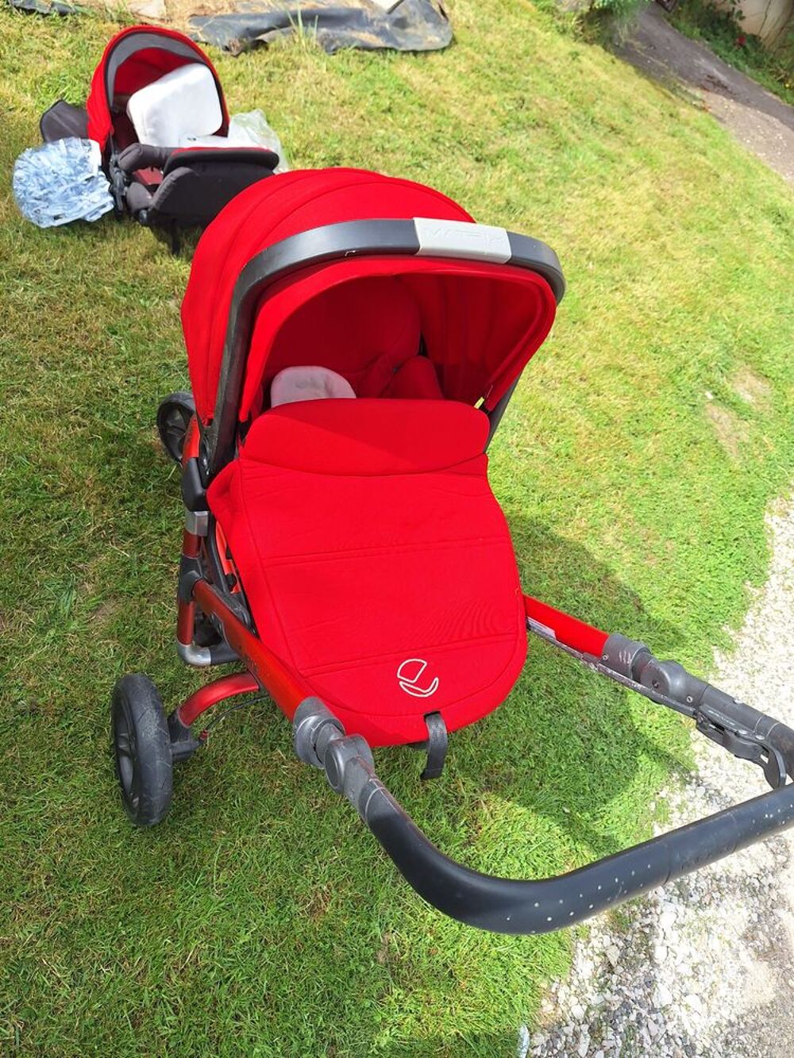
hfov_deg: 58.9
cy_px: 529
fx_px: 703
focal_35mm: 23
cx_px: 397
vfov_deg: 73.9
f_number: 1.8
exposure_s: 1/1135
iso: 40
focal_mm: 5.54
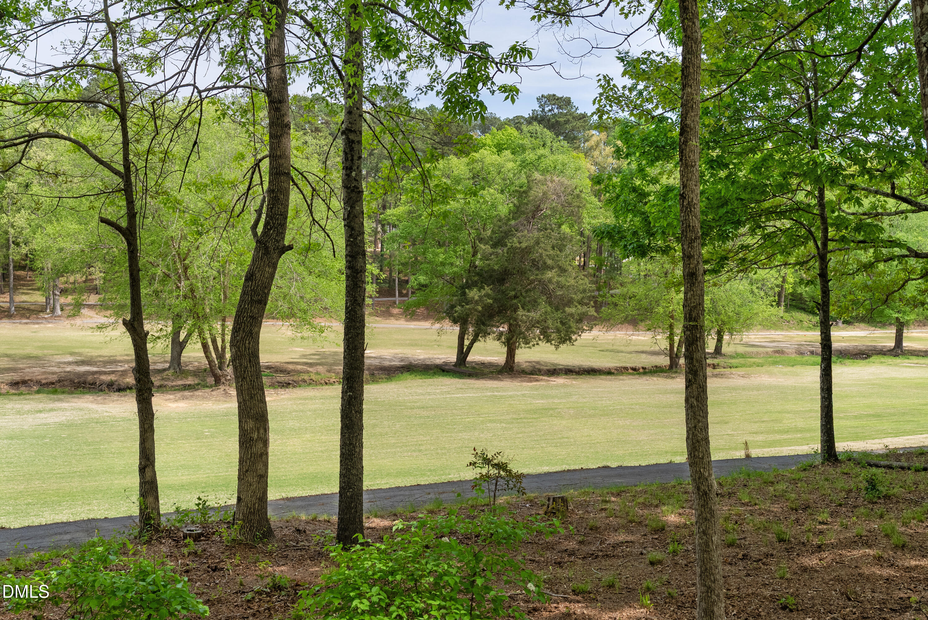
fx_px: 903
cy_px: 310
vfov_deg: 37.9
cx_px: 464
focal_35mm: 35
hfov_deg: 54.4
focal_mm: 35
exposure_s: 1/400
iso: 250
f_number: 8
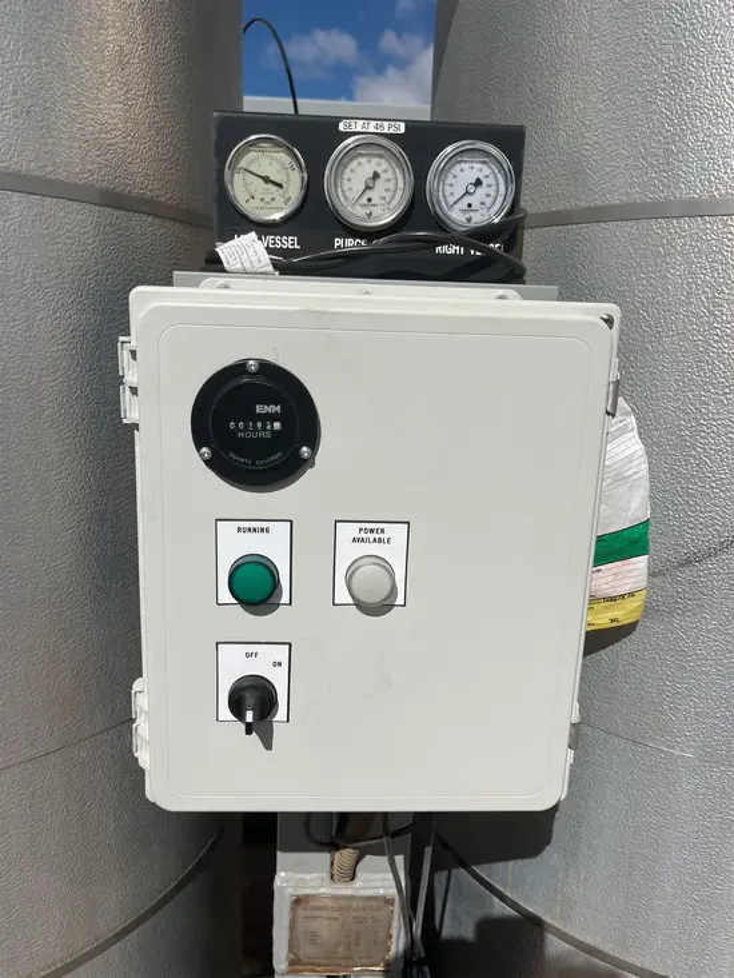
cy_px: 489
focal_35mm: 26
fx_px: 735
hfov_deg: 53.1
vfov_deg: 67.3
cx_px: 367
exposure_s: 1/10870
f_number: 1.6
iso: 50
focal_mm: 5.1
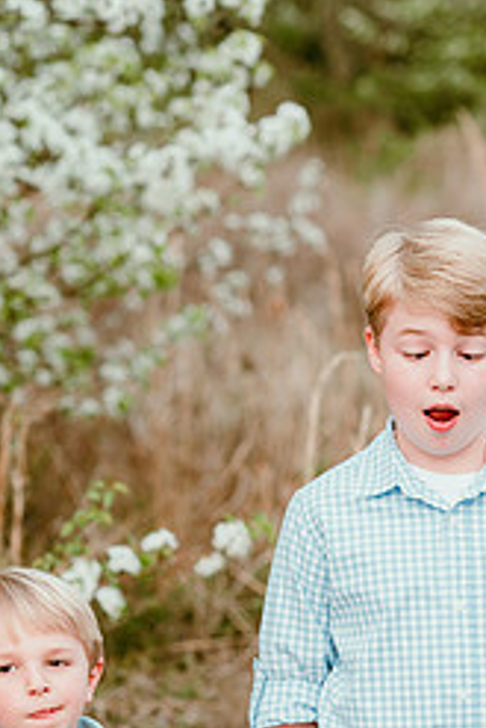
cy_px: 660
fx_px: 3134
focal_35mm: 155
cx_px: 262
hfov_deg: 8.9
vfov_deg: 13.1
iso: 100
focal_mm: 85
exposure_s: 1/160
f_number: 3.2
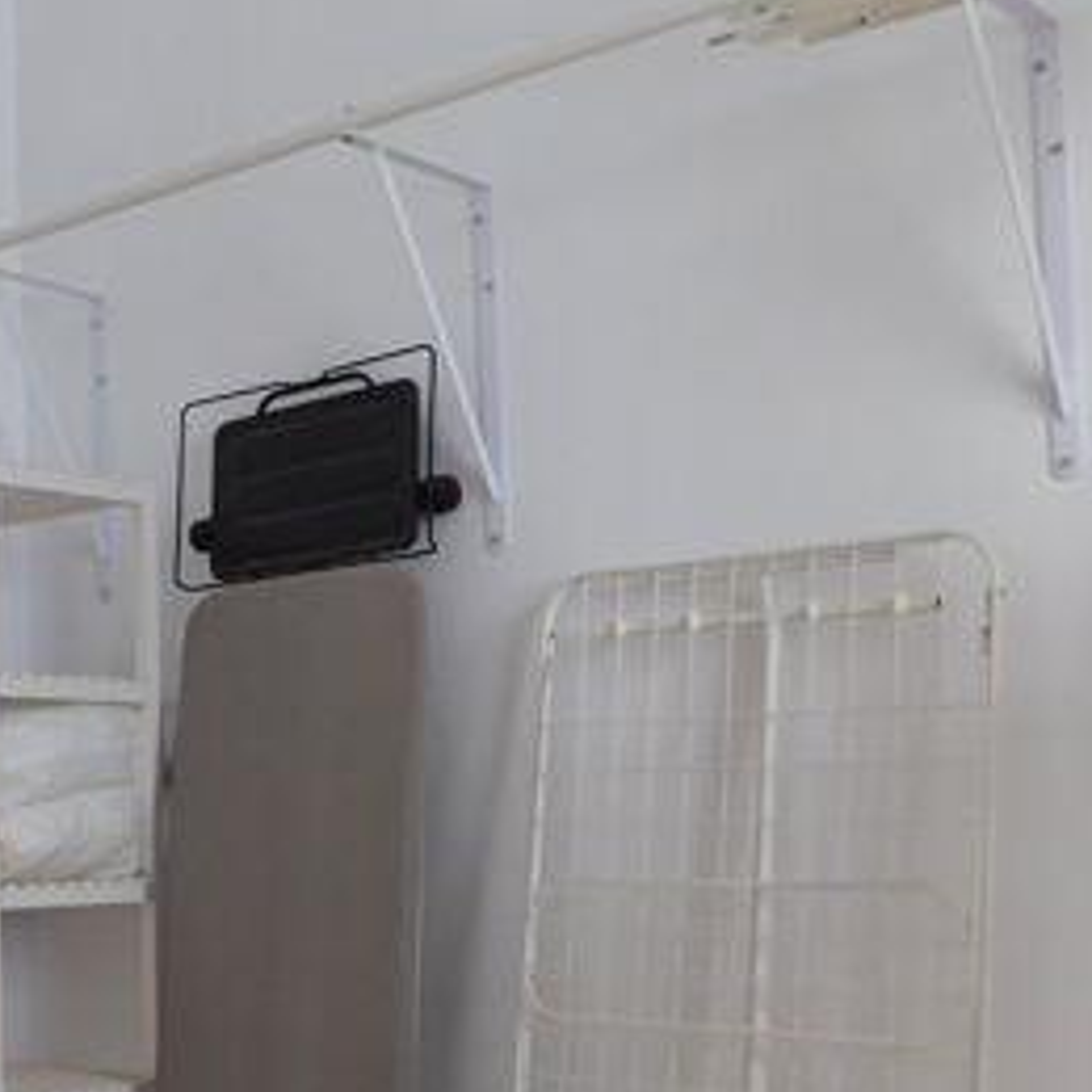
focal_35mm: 55
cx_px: -111
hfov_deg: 28.3
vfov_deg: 30.8
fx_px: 1963
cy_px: 739
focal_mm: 4
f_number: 3
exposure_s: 1/50
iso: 125
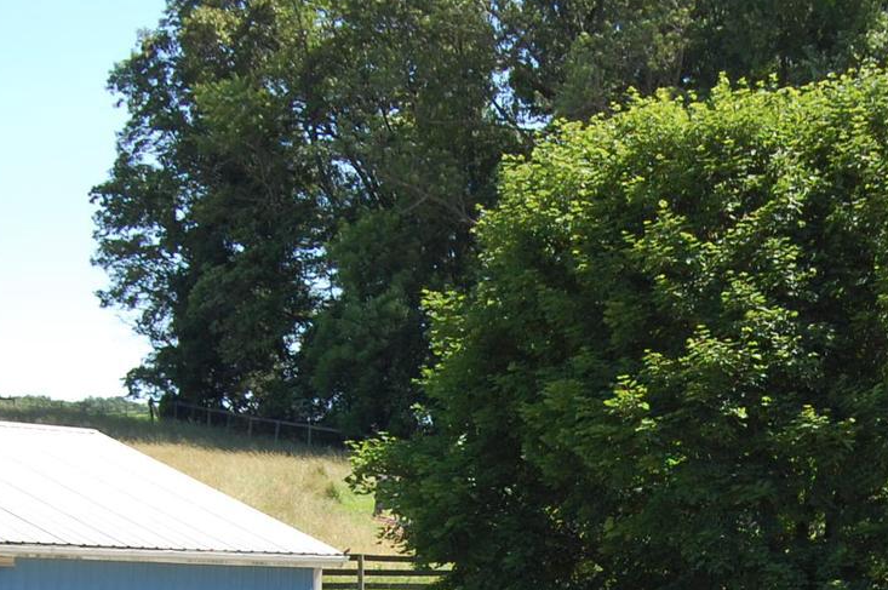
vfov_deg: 12.3
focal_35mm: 109
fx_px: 2686
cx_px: 681
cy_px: 660
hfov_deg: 18.6
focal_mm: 26
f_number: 5.6
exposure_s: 1/500
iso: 280
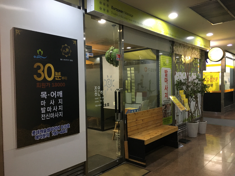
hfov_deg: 61.7
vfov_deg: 48.2
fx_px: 197
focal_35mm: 29
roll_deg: +2.1
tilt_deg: -1.2
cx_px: 118
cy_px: 88
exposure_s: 1/30
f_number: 2.2
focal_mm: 4.15
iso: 200
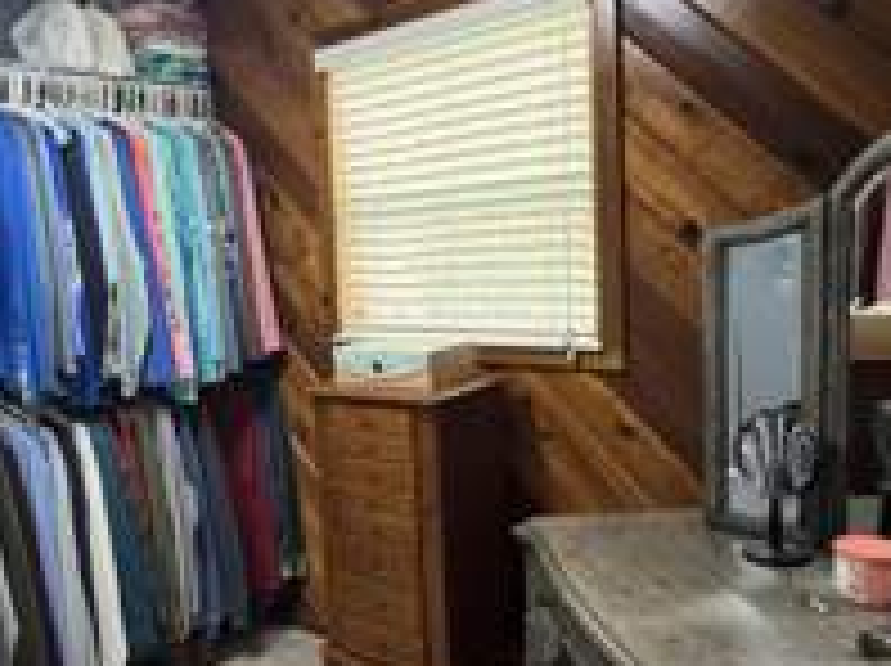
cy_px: 371
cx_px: 243
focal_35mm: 34
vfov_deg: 41.6
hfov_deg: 52.1
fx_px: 874
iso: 250
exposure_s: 1/99
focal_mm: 2.22
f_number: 2.2
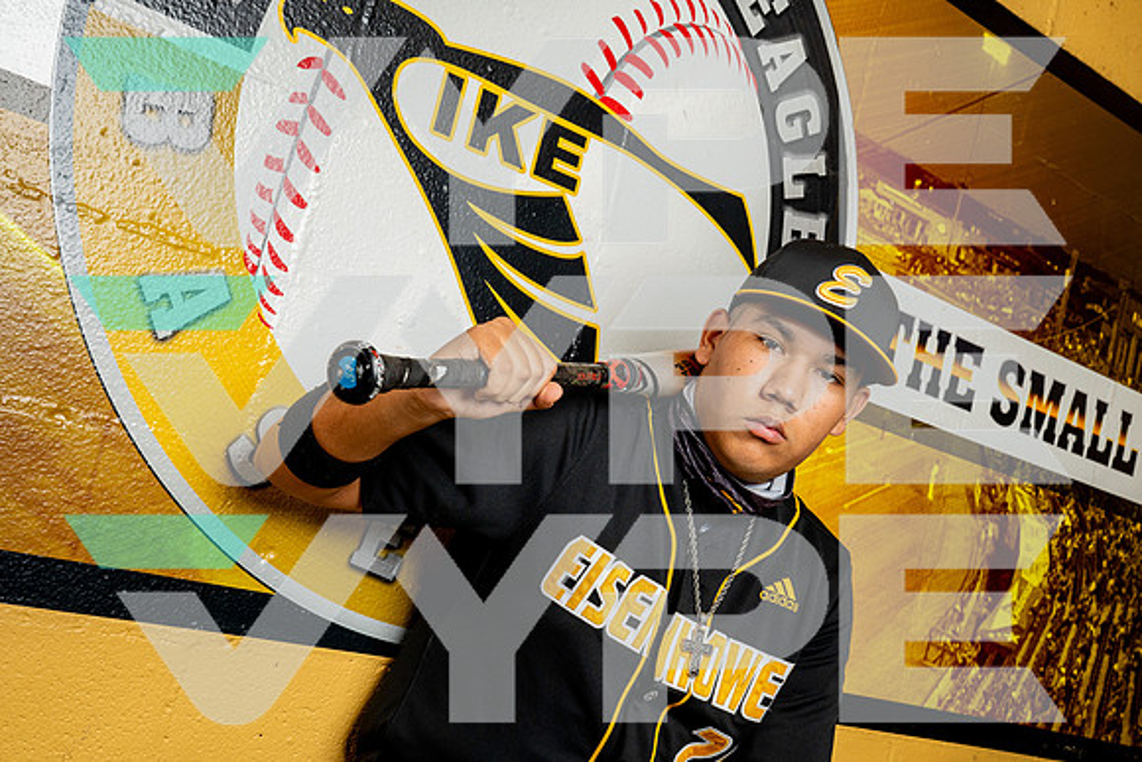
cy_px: 381
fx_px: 1269
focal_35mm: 40
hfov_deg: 48.4
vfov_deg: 33.4
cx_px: 571
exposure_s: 1/200
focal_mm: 40
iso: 400
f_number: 8
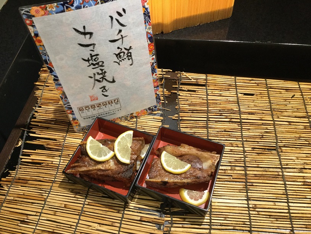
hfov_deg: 58.4
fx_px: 278
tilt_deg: -56.1
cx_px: 156
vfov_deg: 45.4
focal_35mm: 31
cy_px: 117
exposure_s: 1/30
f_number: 2.4
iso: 50
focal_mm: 3.3
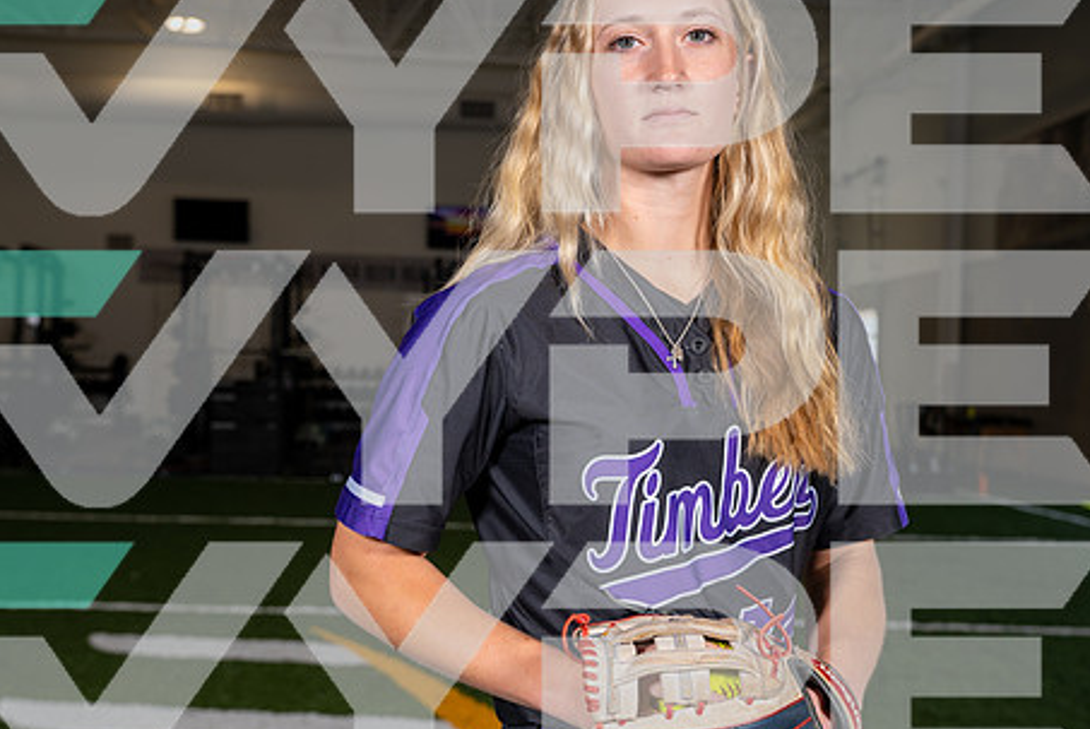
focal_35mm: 55
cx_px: 503
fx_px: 1667
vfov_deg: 24.7
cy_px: 379
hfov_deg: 36.2
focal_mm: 43
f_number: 5.6
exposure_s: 1/200
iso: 200
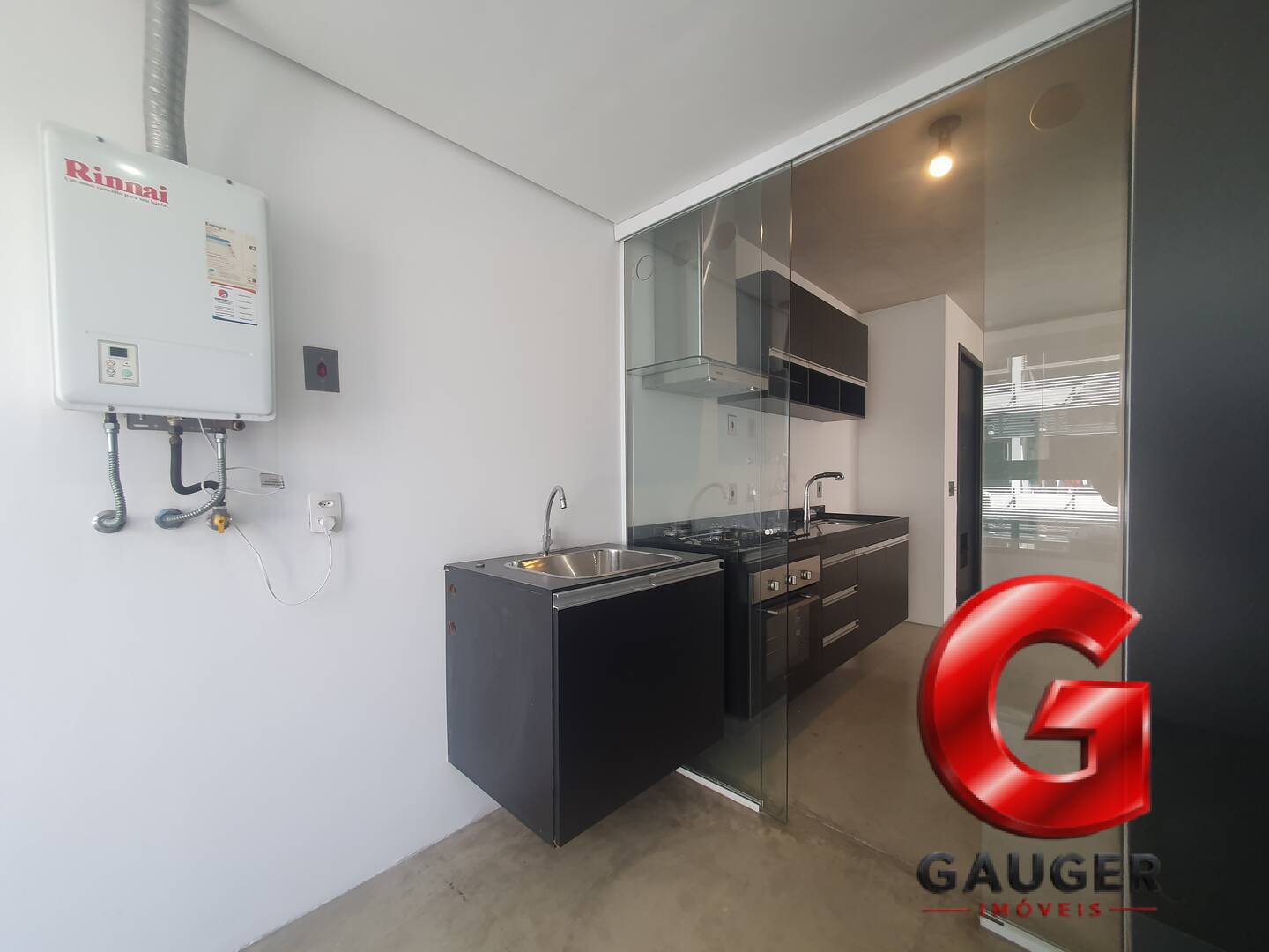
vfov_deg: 89.9
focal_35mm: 13
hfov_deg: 106.2
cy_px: 476
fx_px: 477
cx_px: 634
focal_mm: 1.8
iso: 100
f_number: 2.2
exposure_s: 1/60
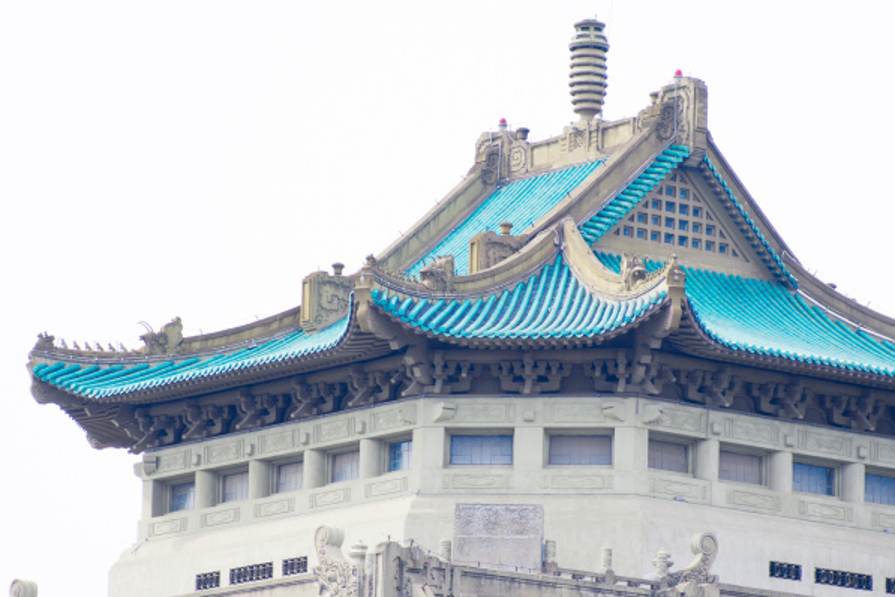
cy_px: 430
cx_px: 496
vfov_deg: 6.7
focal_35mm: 206
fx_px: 5121
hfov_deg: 10.0
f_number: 5.3
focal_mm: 80
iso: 100
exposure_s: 1/250
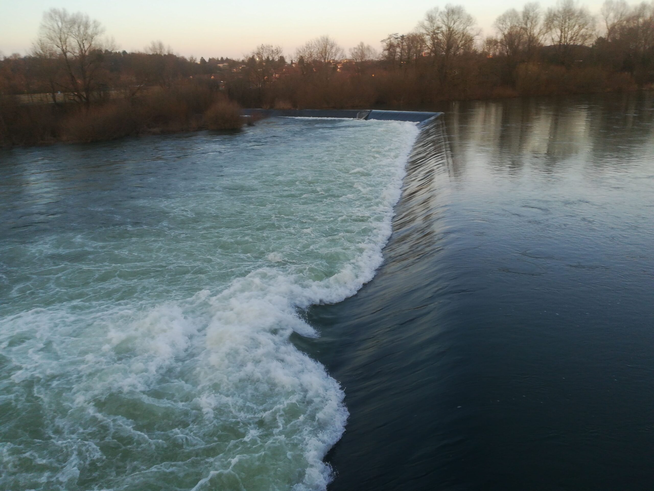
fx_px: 491
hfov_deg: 67.3
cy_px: 246
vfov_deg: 53.1
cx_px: 327
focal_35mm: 26
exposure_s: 1/100
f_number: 2.2
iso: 100
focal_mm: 3.83
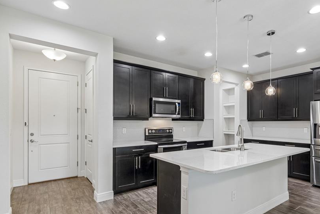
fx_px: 169
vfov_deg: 64.3
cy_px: 121
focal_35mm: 19
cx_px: 187
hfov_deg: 86.2
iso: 100
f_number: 7.1
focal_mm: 10
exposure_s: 1/13
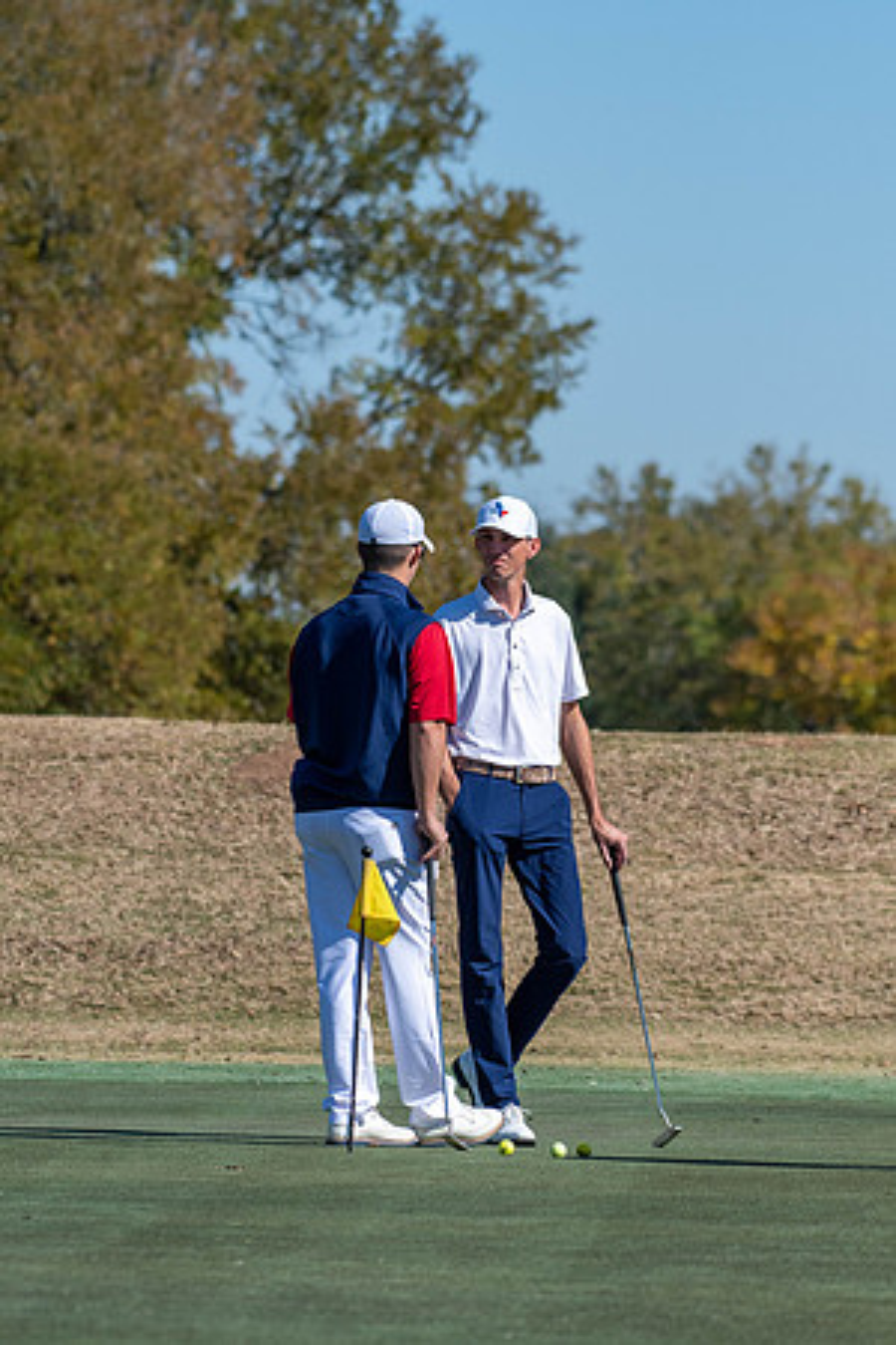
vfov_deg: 6.9
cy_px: 672
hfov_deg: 4.6
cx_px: 448
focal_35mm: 300
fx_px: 11199
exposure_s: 1/3200
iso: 400
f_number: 5.6
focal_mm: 200
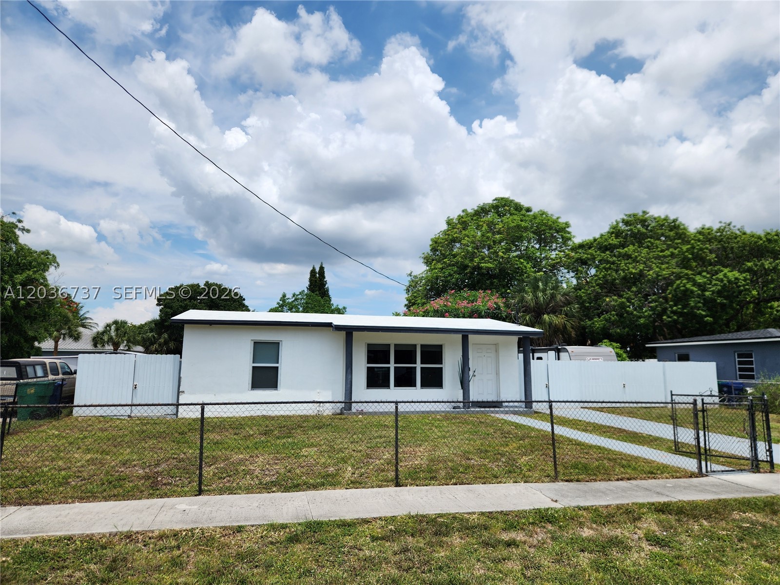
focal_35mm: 23
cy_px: 292
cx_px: 390
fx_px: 518
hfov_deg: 73.9
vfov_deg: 58.9
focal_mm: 5.4
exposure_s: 1/3483
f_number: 1.8
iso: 20
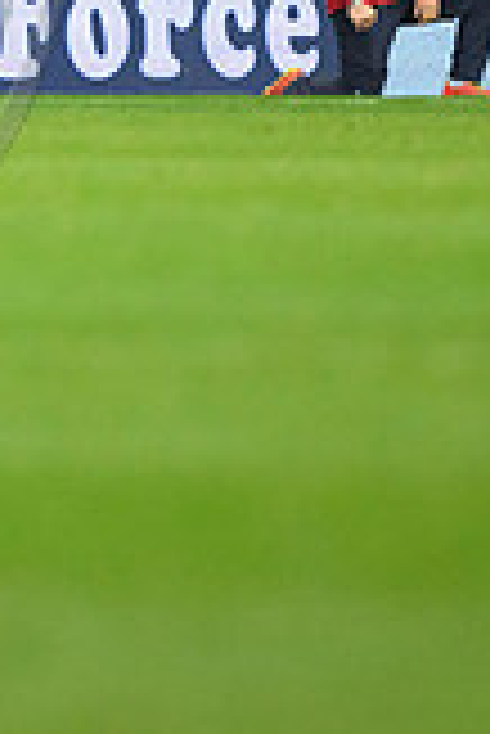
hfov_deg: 1.0
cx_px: -396
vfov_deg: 1.4
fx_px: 28948
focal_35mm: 1421
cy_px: -92
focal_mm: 400
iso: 4000
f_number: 3.5
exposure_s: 1/1250
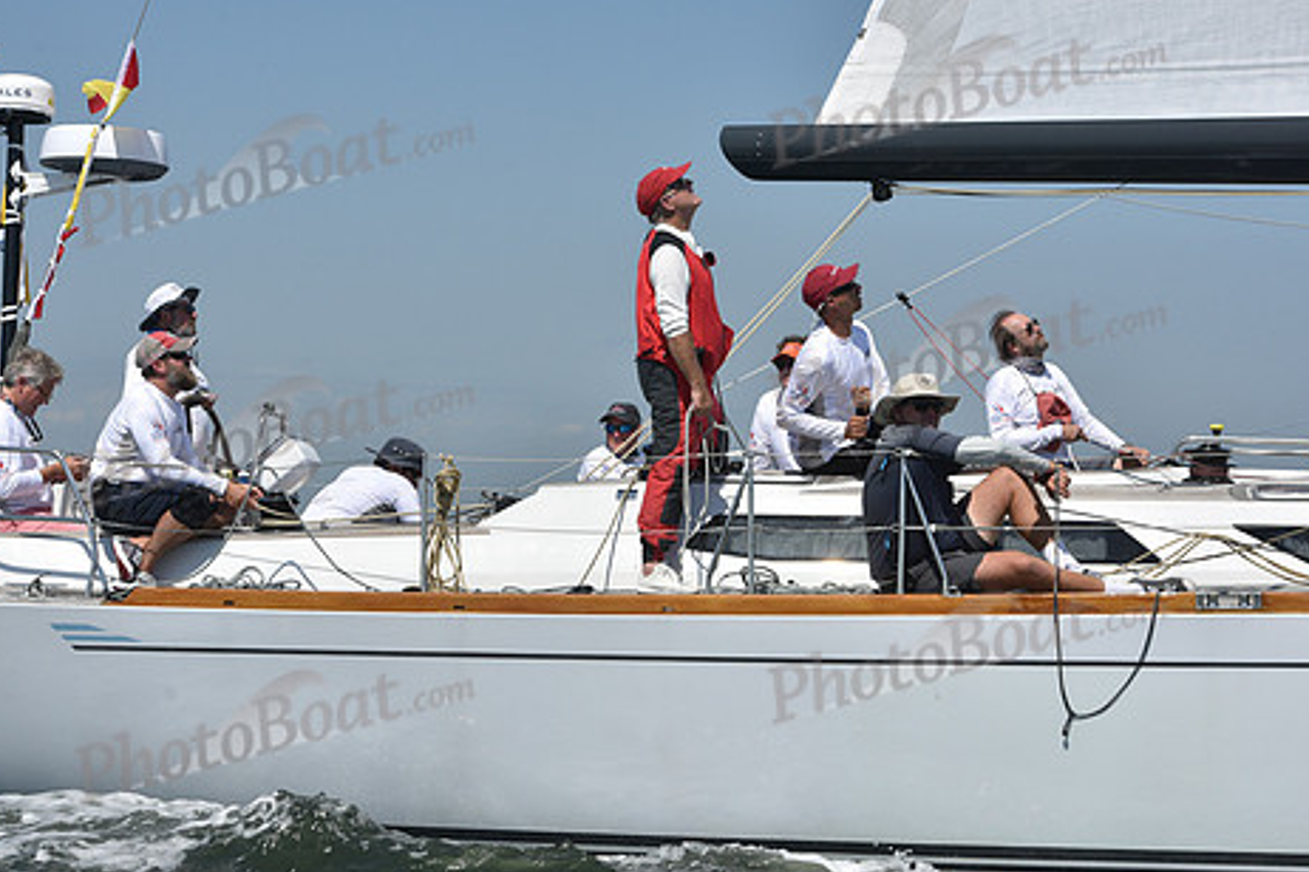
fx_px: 4108
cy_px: 542
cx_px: 623
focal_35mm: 113
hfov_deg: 18.1
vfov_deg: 12.1
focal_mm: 90
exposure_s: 1/1250
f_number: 10
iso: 250
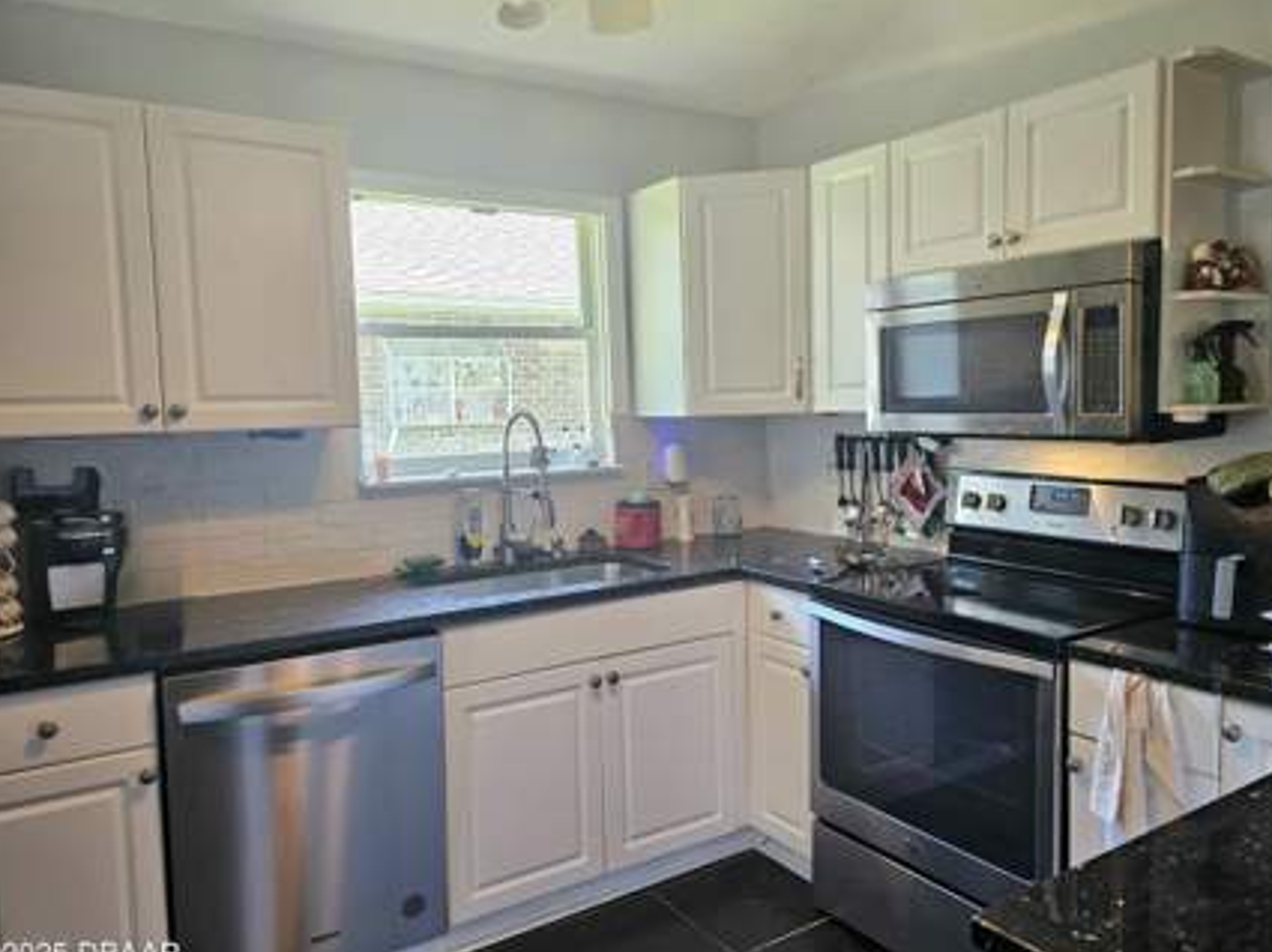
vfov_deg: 53.0
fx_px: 955
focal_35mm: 26
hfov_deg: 67.2
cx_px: 694
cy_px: 463
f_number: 1.7
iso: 160
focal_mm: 6.3
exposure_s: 1/120
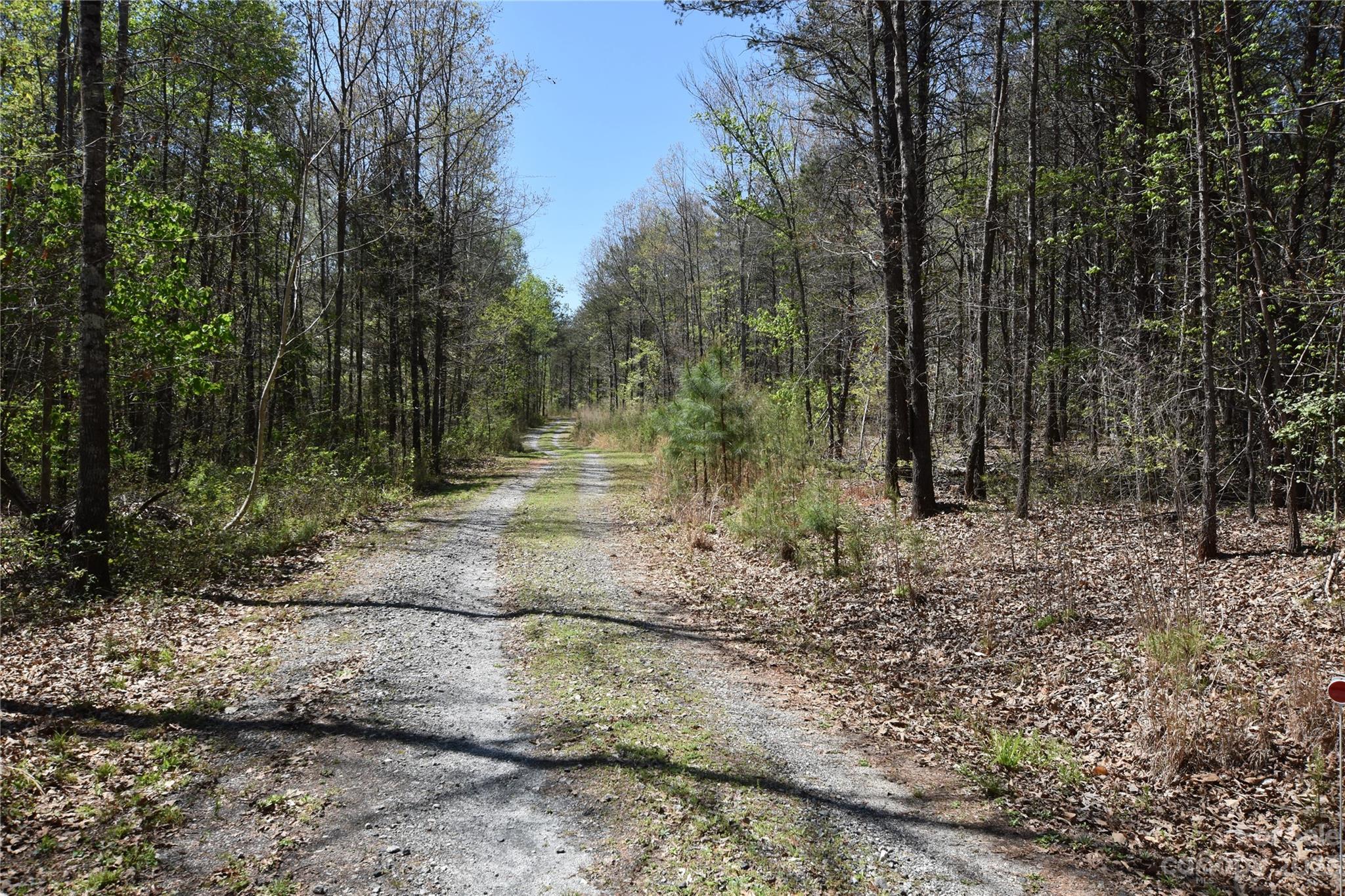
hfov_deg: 61.9
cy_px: 448
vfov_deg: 43.6
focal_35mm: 30
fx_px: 1121
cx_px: 672
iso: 320
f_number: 8
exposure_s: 1/500
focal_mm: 20
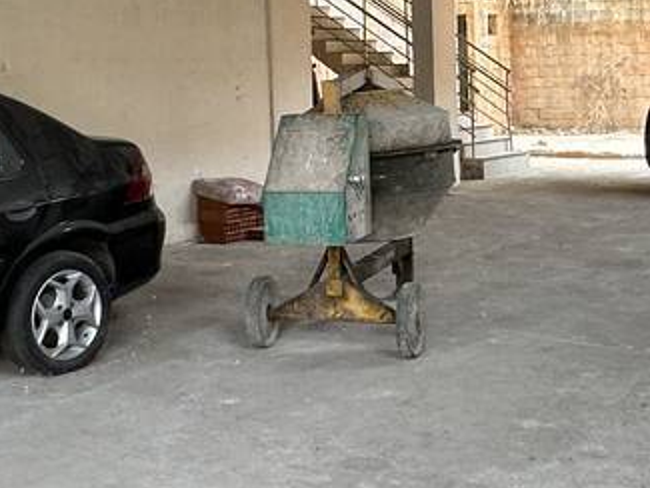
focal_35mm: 62
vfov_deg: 23.2
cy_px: 66
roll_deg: +2.2
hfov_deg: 31.2
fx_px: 1165
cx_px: 300
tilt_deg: +0.6
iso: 125
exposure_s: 1/99
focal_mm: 2.22
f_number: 2.2
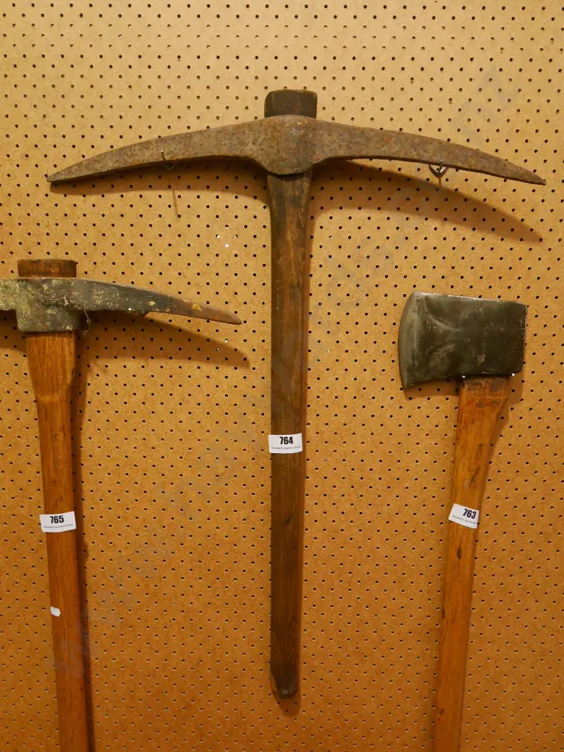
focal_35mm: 30
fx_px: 651
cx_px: 282
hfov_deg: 46.8
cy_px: 376
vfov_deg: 59.9
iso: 3200
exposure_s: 1/160
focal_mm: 15
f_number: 3.7
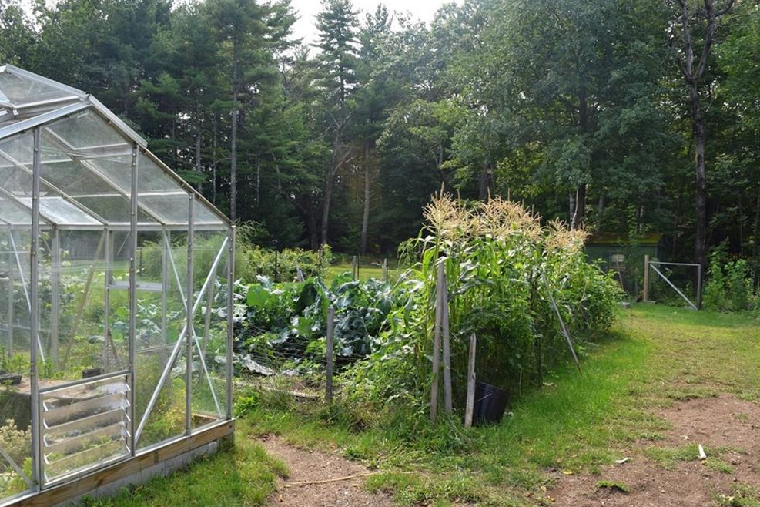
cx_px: 370
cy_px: 254
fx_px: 591
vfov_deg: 46.4
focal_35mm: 28
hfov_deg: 65.5
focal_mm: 18
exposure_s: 1/250
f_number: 8
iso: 280
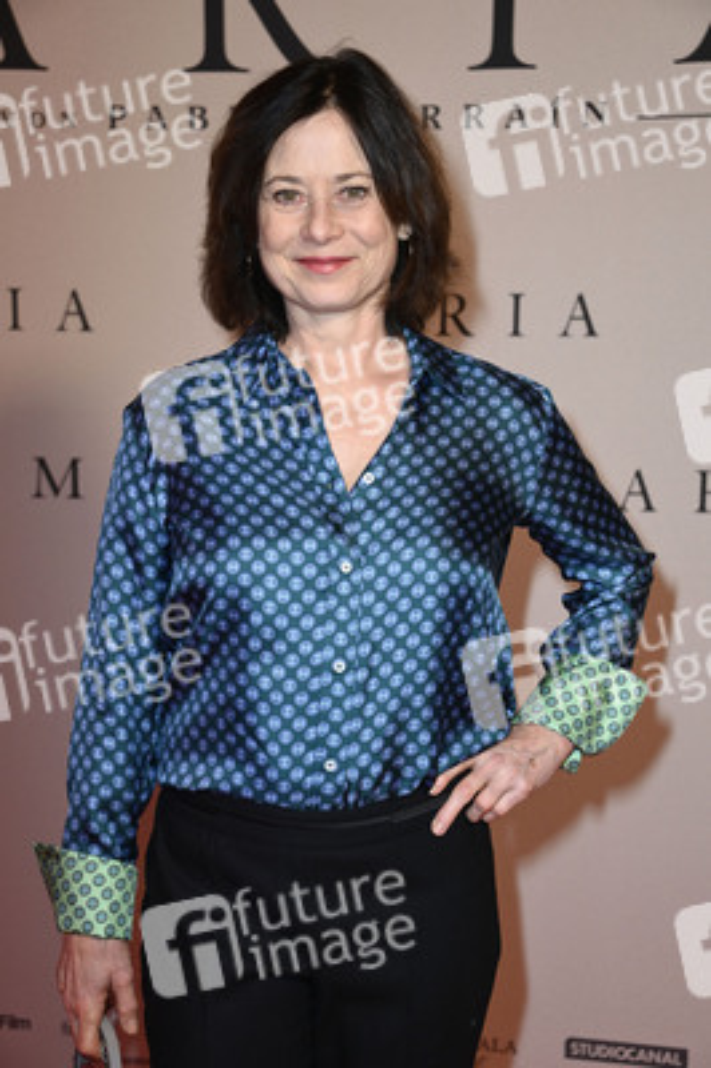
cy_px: 534
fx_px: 2077
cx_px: 356
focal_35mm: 70
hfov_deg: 19.4
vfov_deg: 28.9
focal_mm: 70
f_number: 5.6
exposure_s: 1/200
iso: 800
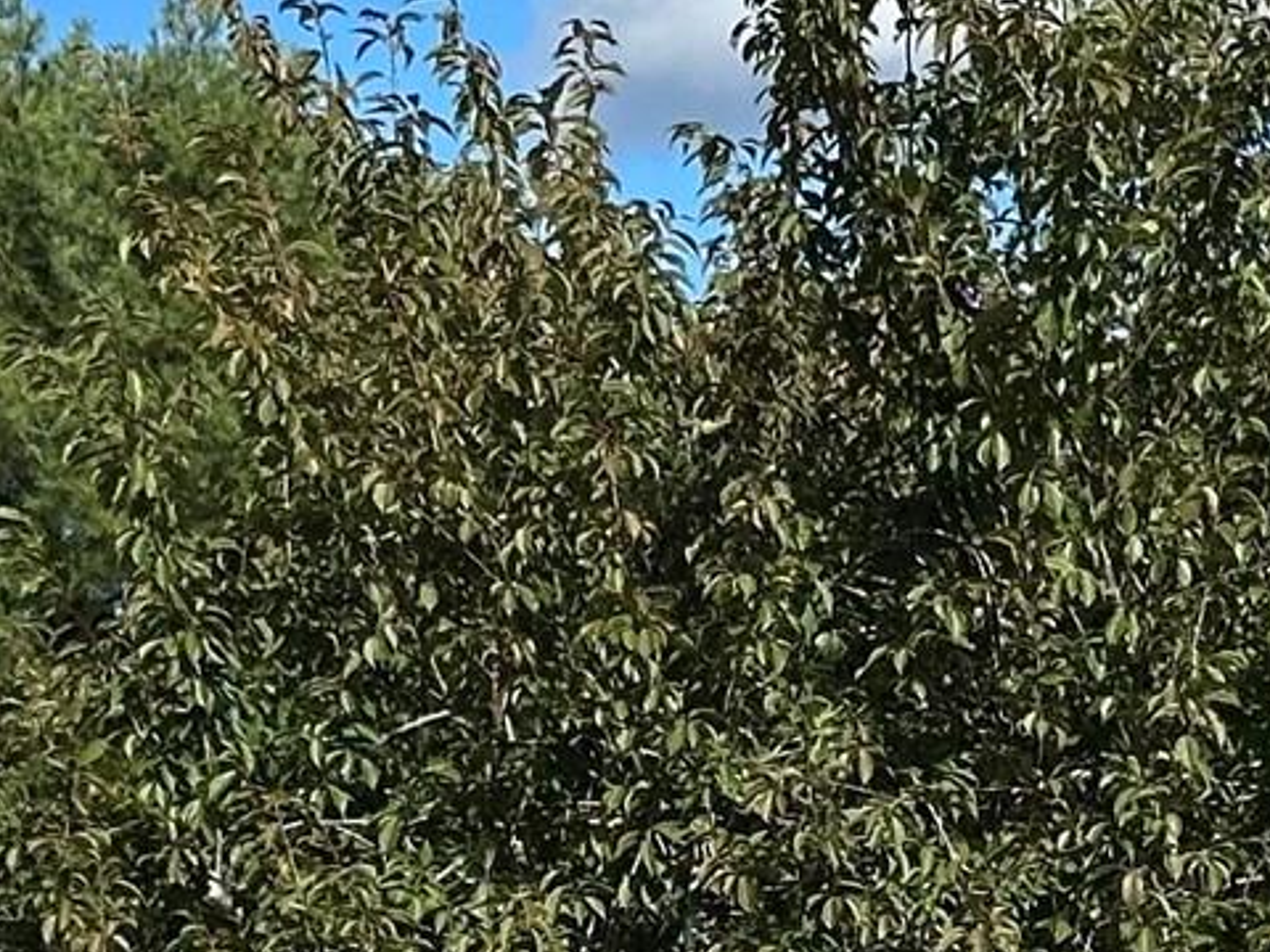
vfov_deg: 7.2
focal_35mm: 205
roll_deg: -1.6
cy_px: 1097
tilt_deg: +3.1
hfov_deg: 9.6
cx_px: 799
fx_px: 7521
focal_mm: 6.86
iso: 64
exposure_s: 1/3876
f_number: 1.78
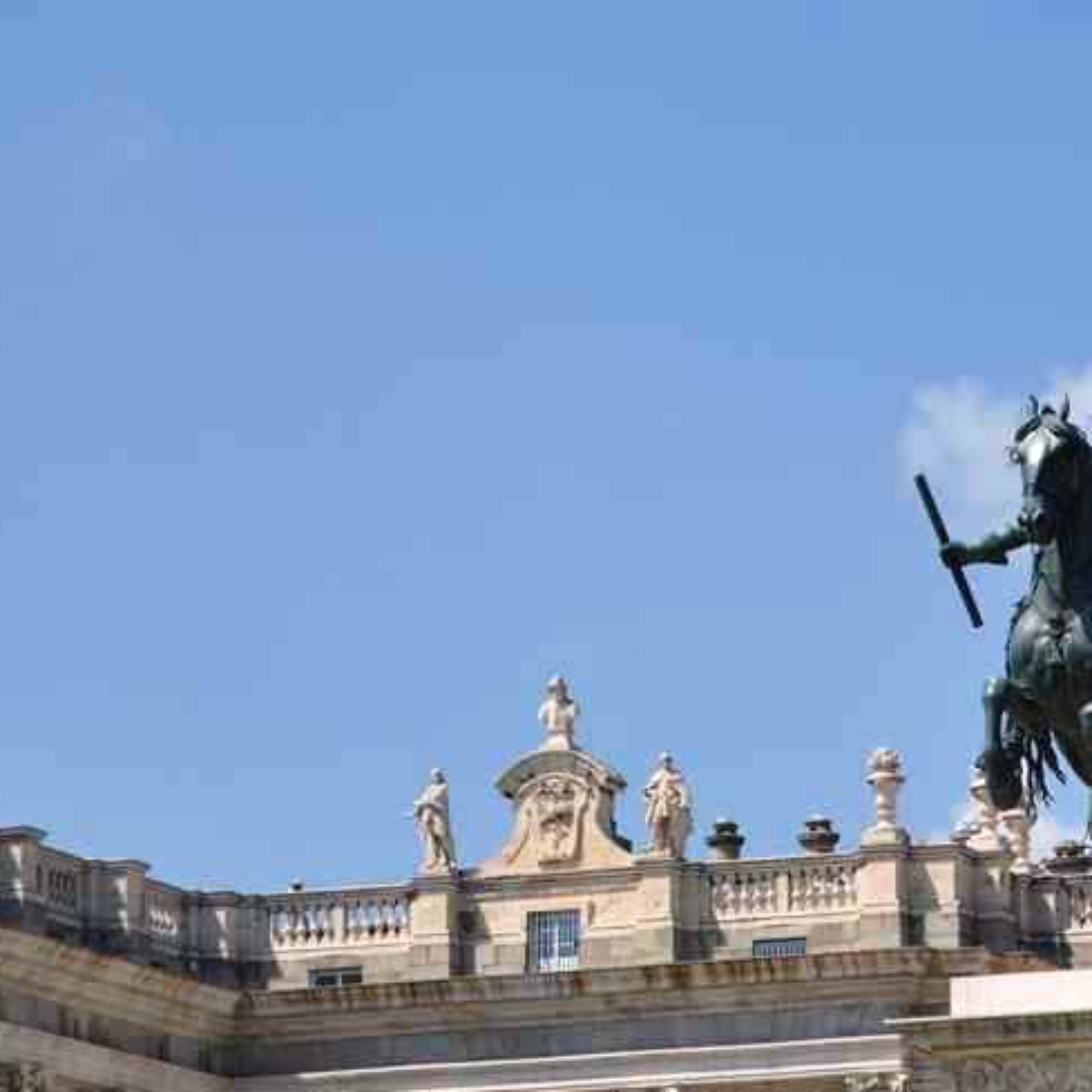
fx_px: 6140
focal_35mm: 172
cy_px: 715
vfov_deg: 10.2
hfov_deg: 10.1
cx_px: 1110
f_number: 6.3
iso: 100
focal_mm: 55
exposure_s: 1/640
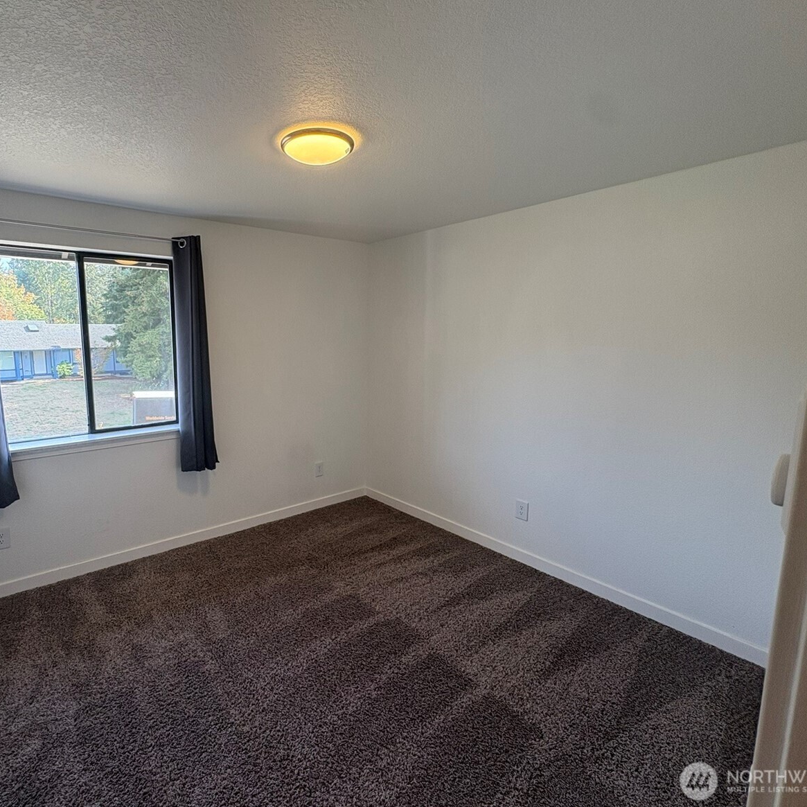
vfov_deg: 84.0
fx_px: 448
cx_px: 305
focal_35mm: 17
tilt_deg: -8.0
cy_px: 393
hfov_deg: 82.5
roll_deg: +0.9
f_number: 2.2
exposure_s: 1/120
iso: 125
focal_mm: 2.22
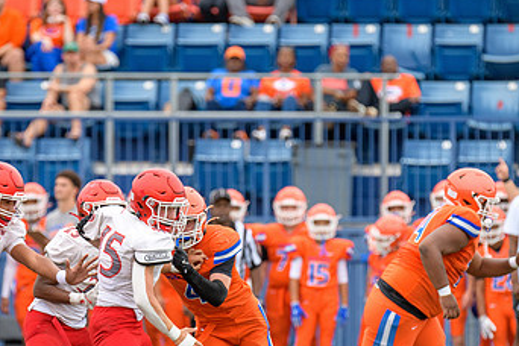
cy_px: 272
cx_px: 244
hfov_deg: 4.5
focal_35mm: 458
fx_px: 6602
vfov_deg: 3.0
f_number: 3.5
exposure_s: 1/800
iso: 900
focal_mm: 270
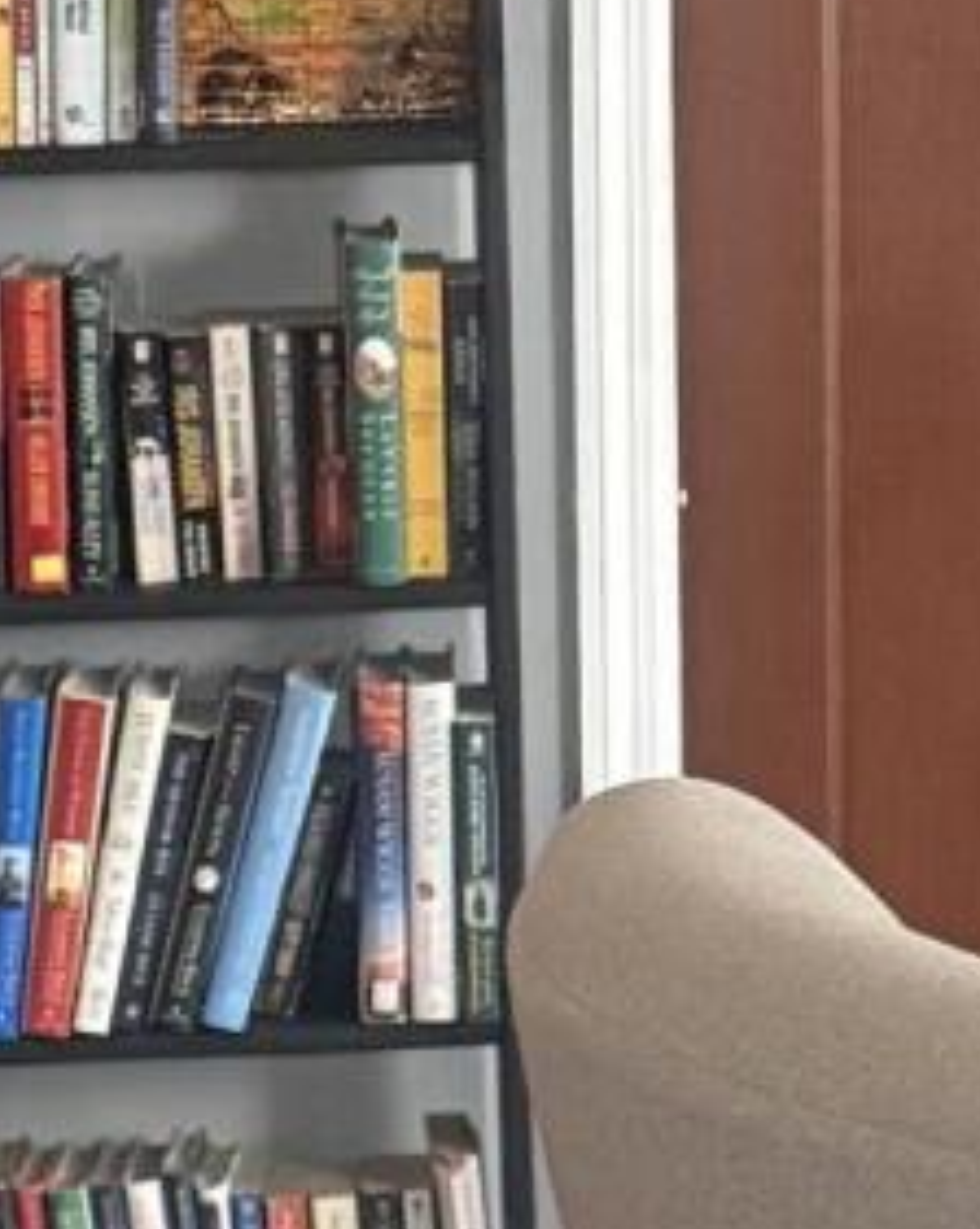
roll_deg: +0.2
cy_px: 455
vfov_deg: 11.6
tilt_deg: -6.3
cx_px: 652
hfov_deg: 9.2
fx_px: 6068
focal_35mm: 167
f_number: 1.78
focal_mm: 6.76
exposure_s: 1/60
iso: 800
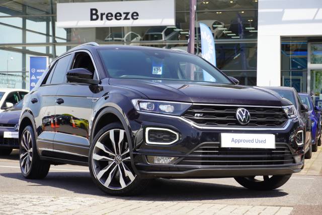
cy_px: 108
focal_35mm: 74
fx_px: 657
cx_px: 161
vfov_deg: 18.5
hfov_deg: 27.5
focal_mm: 49
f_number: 6.3
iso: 100
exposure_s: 1/80
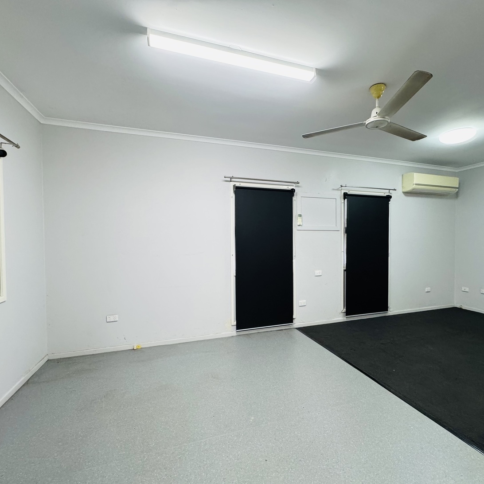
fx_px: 269
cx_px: 262
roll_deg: +0.5
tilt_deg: -1.9
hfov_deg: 83.8
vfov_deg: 83.9
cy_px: 249
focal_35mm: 17
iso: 320
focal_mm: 2.22
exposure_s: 1/100
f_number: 2.2
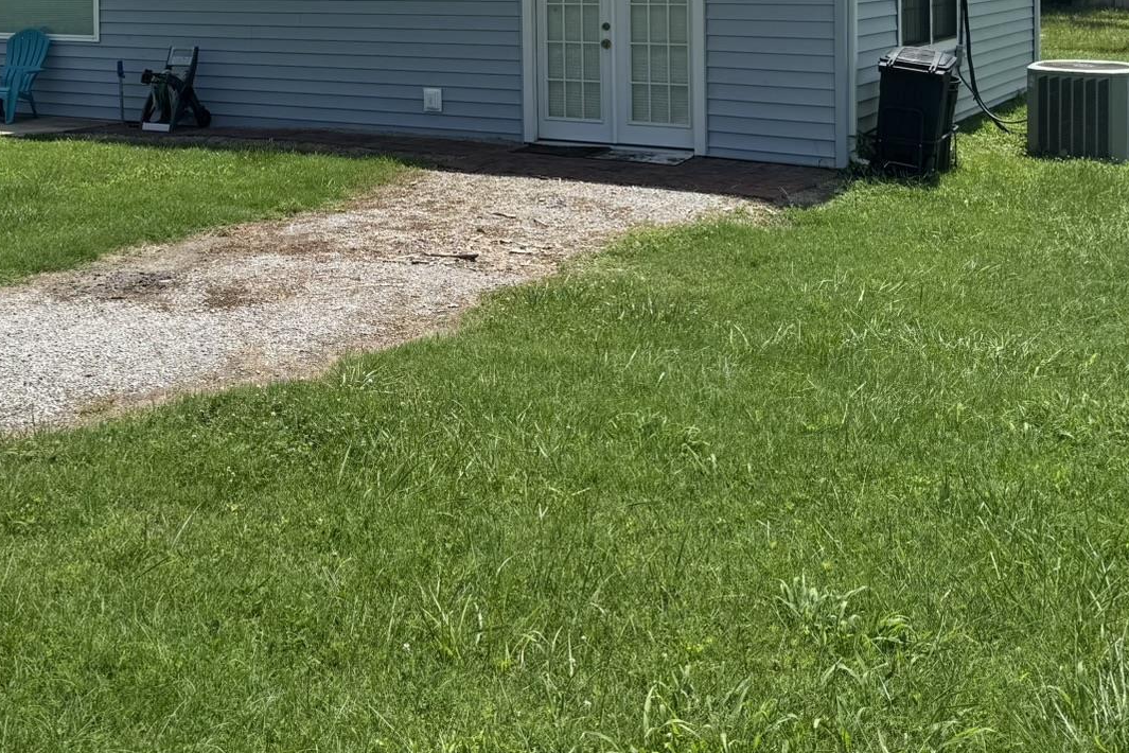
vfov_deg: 26.3
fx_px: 1505
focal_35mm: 48
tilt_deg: -2.3
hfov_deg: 40.5
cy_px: -36
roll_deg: +0.4
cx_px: 363
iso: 80
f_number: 1.78
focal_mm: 6.76
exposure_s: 1/4950
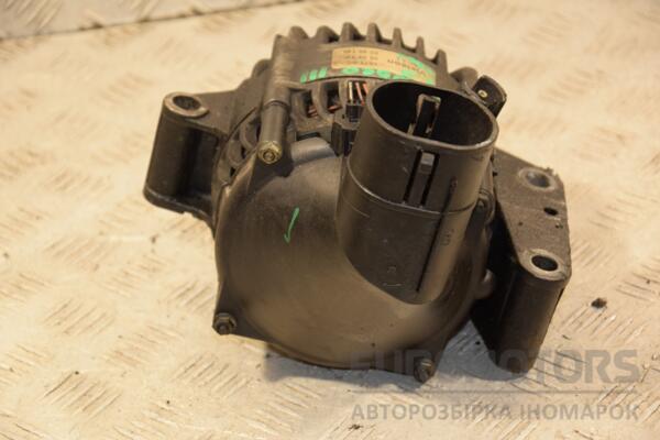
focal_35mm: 128
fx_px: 2337
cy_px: 220
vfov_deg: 10.8
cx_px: 330
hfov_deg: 16.1
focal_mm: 85
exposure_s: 1/100
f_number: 5.6
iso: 800
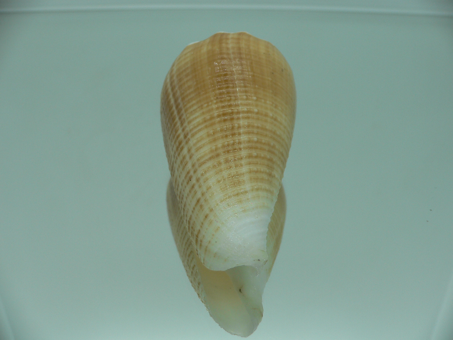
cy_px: 170
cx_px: 226
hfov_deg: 52.6
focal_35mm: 35
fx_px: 458
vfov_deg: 40.7
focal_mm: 4.6
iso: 80
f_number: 2.8
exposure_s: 1/80
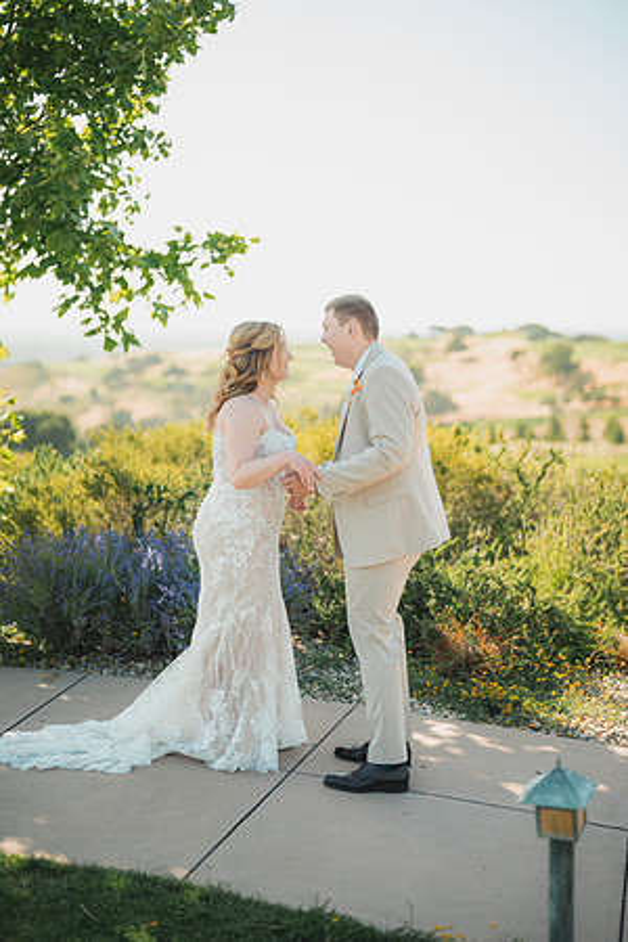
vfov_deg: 39.6
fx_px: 1308
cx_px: 314
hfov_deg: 27.0
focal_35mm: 50
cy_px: 471
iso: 50
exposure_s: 1/1250
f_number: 1.4
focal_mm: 50
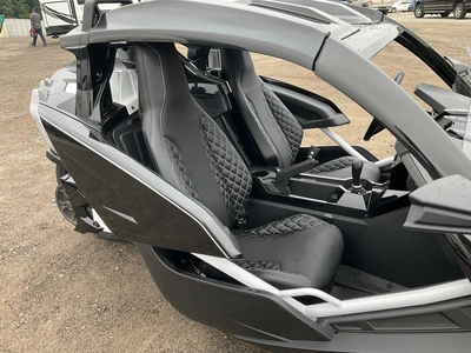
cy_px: 176
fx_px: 395
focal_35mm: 29
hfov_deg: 61.7
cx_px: 236
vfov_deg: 48.2
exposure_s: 1/122
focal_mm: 3
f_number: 1.8
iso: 25
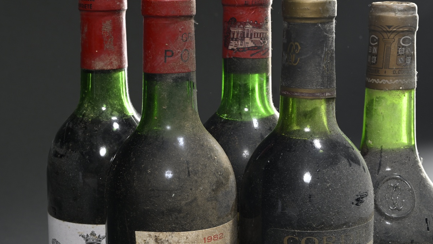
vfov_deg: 15.3
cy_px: 119
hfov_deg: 26.9
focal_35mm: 79
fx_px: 907
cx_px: 217
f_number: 14
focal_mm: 50
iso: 250
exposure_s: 1/125
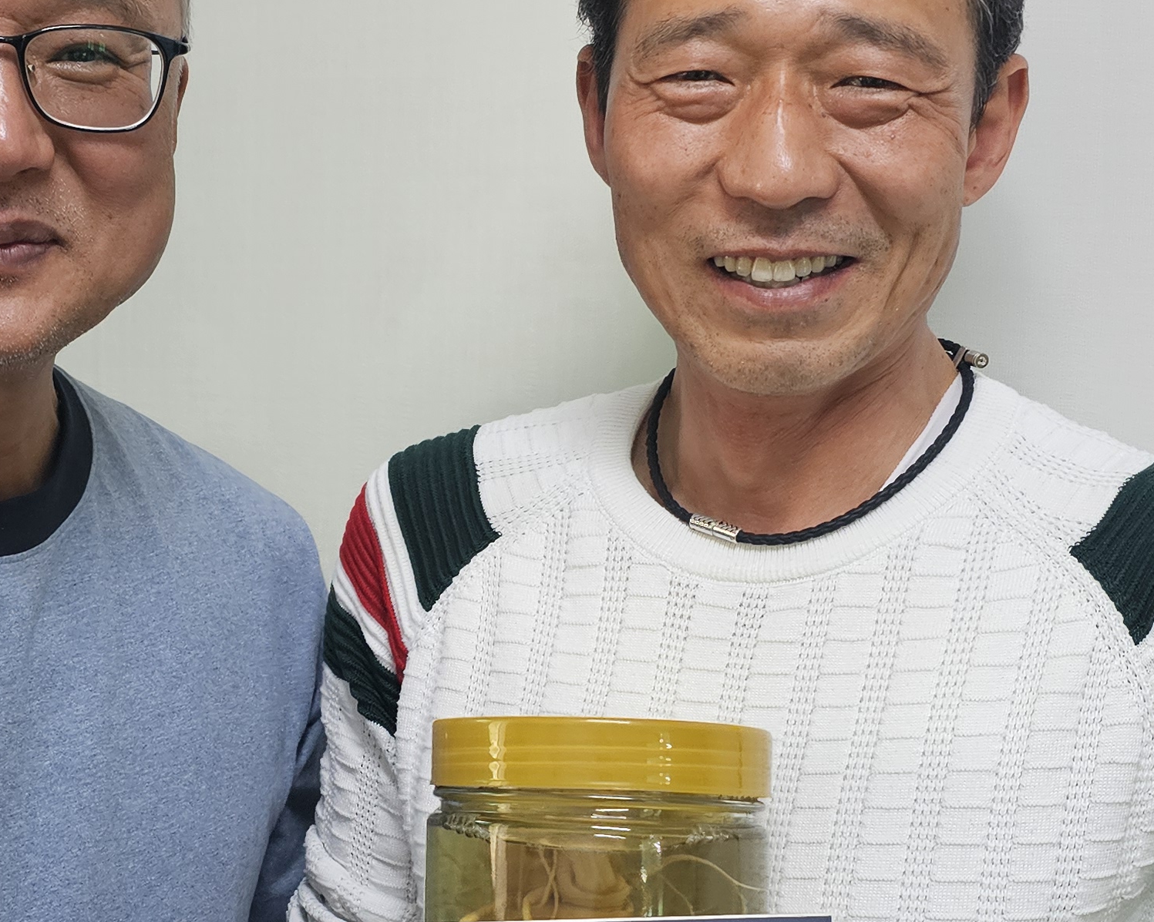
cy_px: 660
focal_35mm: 60
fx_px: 2049
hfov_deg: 31.1
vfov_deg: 25.2
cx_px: 360
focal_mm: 6.3
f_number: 1.7
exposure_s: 1/120
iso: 400
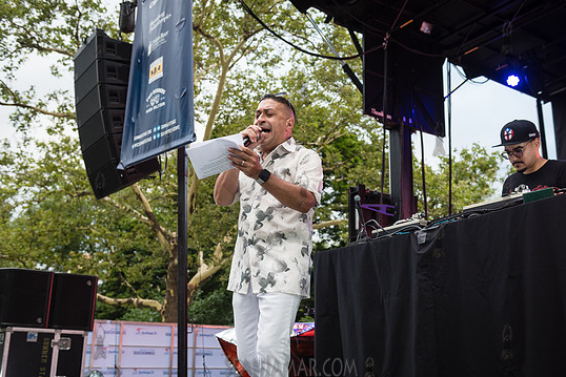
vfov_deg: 32.6
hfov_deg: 47.4
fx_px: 645
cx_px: 303
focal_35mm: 41
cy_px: 188
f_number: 4.5
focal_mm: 38
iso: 1000
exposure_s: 1/160
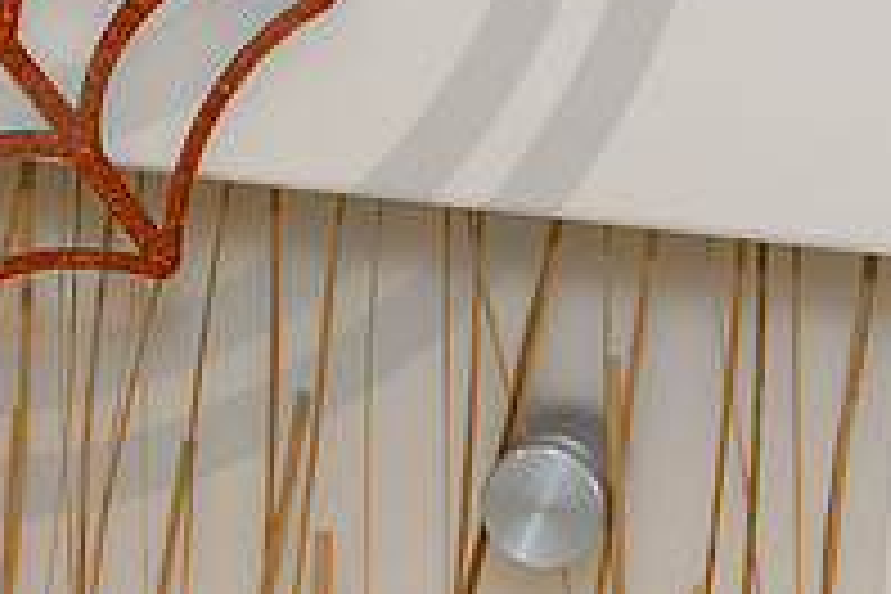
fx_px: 4504
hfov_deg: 11.1
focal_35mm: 182
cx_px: -76
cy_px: -272
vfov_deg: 7.4
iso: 2500
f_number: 9
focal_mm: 62
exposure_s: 1/80
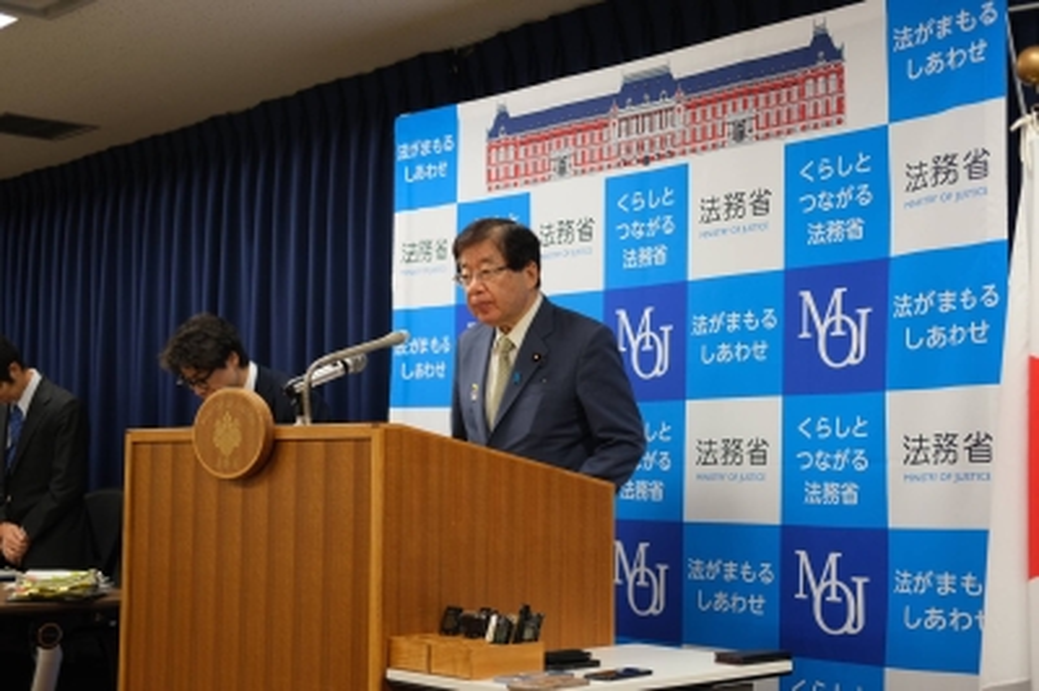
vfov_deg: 25.5
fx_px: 1528
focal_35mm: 53
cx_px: 520
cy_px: 346
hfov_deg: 37.5
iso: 320
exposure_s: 1/105
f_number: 2.2
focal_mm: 35
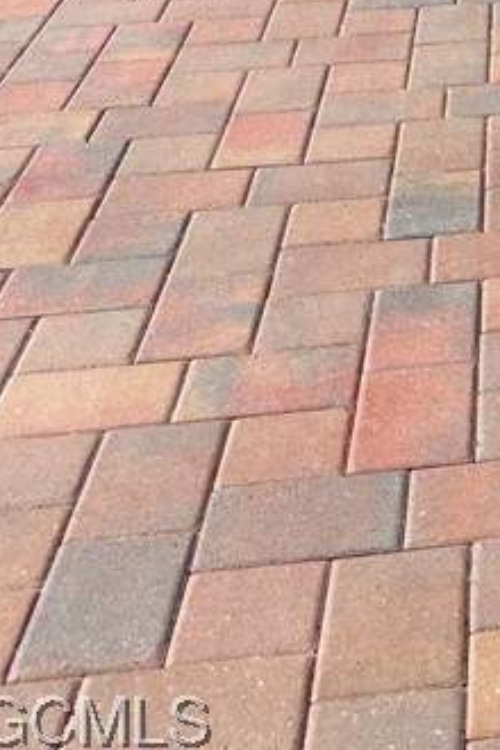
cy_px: -377
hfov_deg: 14.9
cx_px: 793
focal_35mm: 84
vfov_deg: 20.6
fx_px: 1750
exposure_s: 1/3021
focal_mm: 5.96
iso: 50
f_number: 1.6
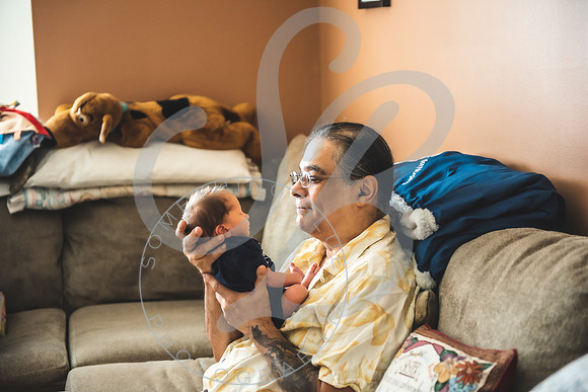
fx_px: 1078
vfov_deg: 20.6
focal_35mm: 66
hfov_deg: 30.5
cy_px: 196
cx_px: 294
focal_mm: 66
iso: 500
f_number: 2.8
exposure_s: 1/80
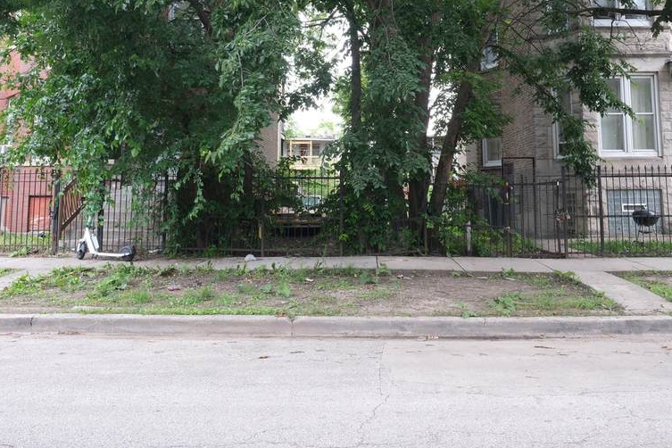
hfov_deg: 55.7
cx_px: 361
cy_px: 121
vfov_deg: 38.1
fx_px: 635
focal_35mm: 34
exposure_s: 1/50
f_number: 9
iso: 800
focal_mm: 13
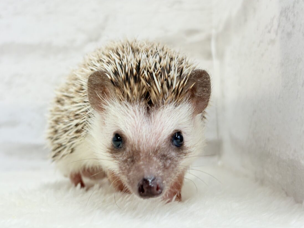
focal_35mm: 57
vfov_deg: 25.6
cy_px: 122
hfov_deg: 33.8
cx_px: 140
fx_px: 501
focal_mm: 5.96
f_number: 1.6
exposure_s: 1/50
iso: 40
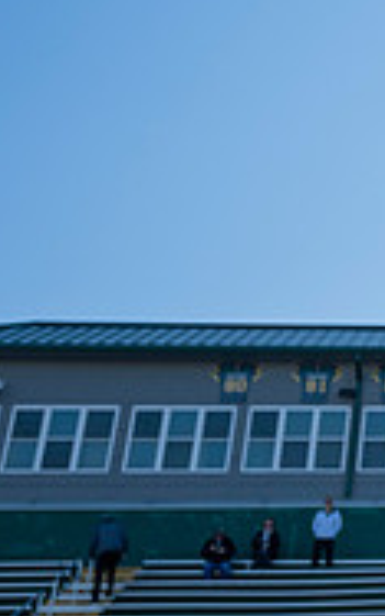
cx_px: 859
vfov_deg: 21.1
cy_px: -8
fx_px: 1594
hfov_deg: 11.8
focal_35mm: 95
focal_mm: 30
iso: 250
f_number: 4
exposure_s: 1/2000
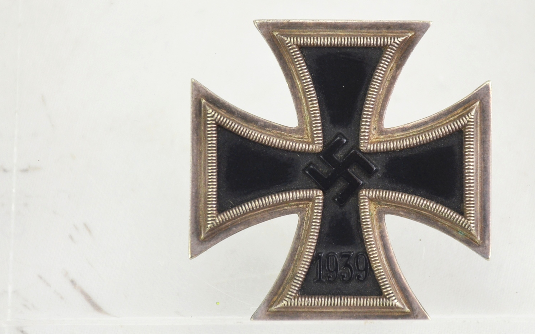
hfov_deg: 6.2
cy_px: 175
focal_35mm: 341
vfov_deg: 3.9
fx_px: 4970
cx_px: 347
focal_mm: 135
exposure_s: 1/250
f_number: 5.6
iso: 560
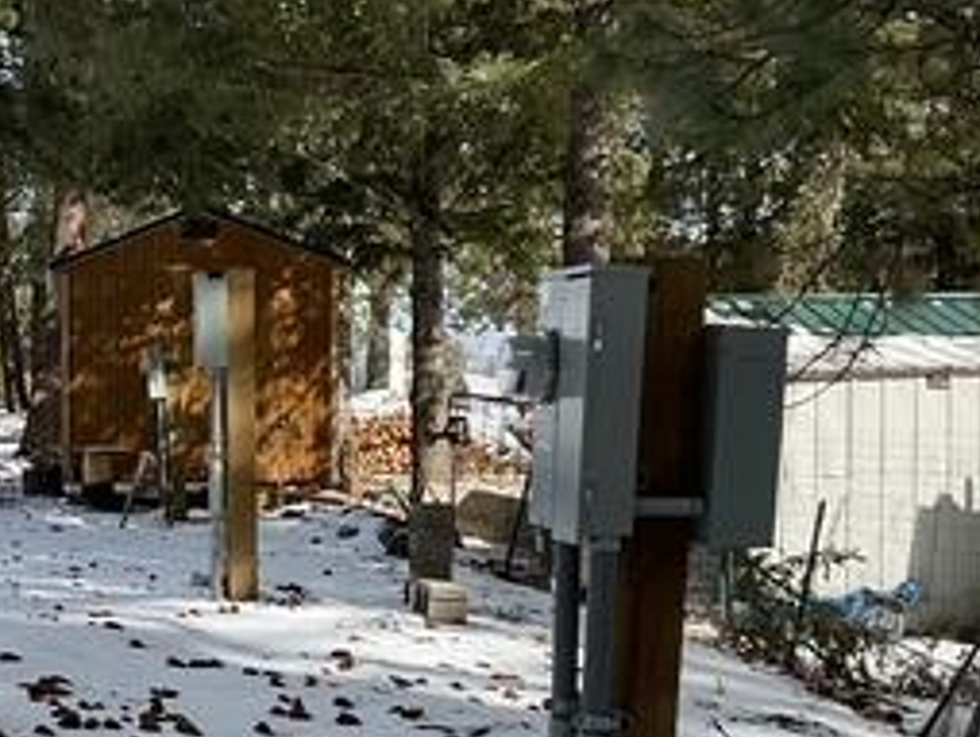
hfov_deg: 25.6
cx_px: 58
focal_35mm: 73
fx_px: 2069
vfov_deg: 20.1
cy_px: 521
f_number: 1.8
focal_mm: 3
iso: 16
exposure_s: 1/1912
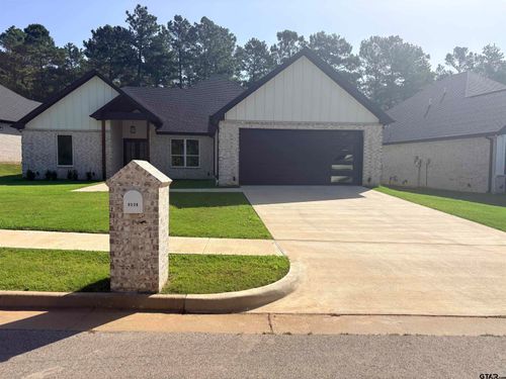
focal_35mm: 26
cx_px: 253
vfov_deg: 53.1
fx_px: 380
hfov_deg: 67.3
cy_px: 190
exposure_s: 1/4065
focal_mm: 5.96
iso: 50
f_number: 1.6
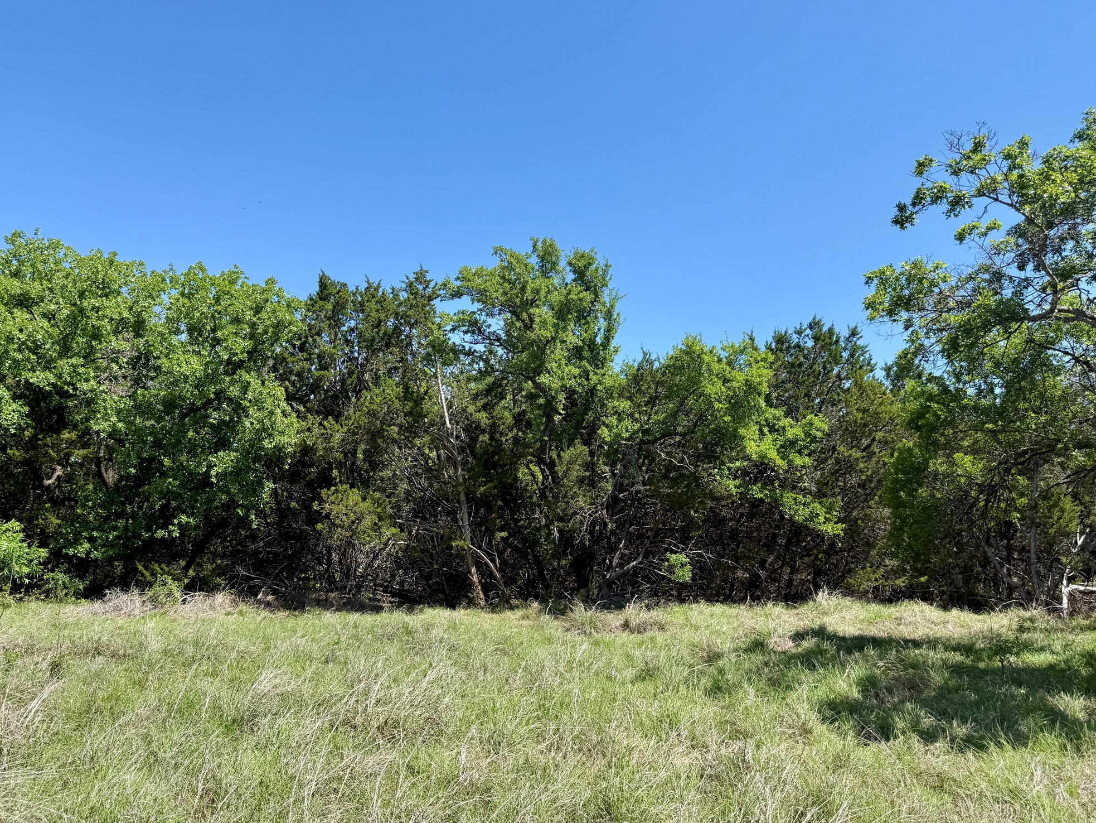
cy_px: 420
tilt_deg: +9.0
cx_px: 539
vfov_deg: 54.9
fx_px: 792
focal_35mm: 25
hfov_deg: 69.4
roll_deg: -3.5
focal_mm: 6.76
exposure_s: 1/2703
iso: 80
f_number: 1.78
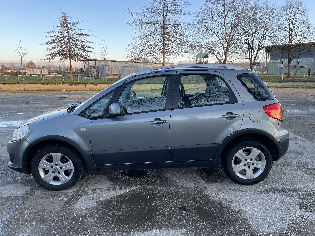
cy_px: 118
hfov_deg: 67.3
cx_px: 158
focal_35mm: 26
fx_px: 237
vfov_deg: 53.1
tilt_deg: -9.5
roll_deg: +0.5
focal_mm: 4.2
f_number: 1.6
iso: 32
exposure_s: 1/297
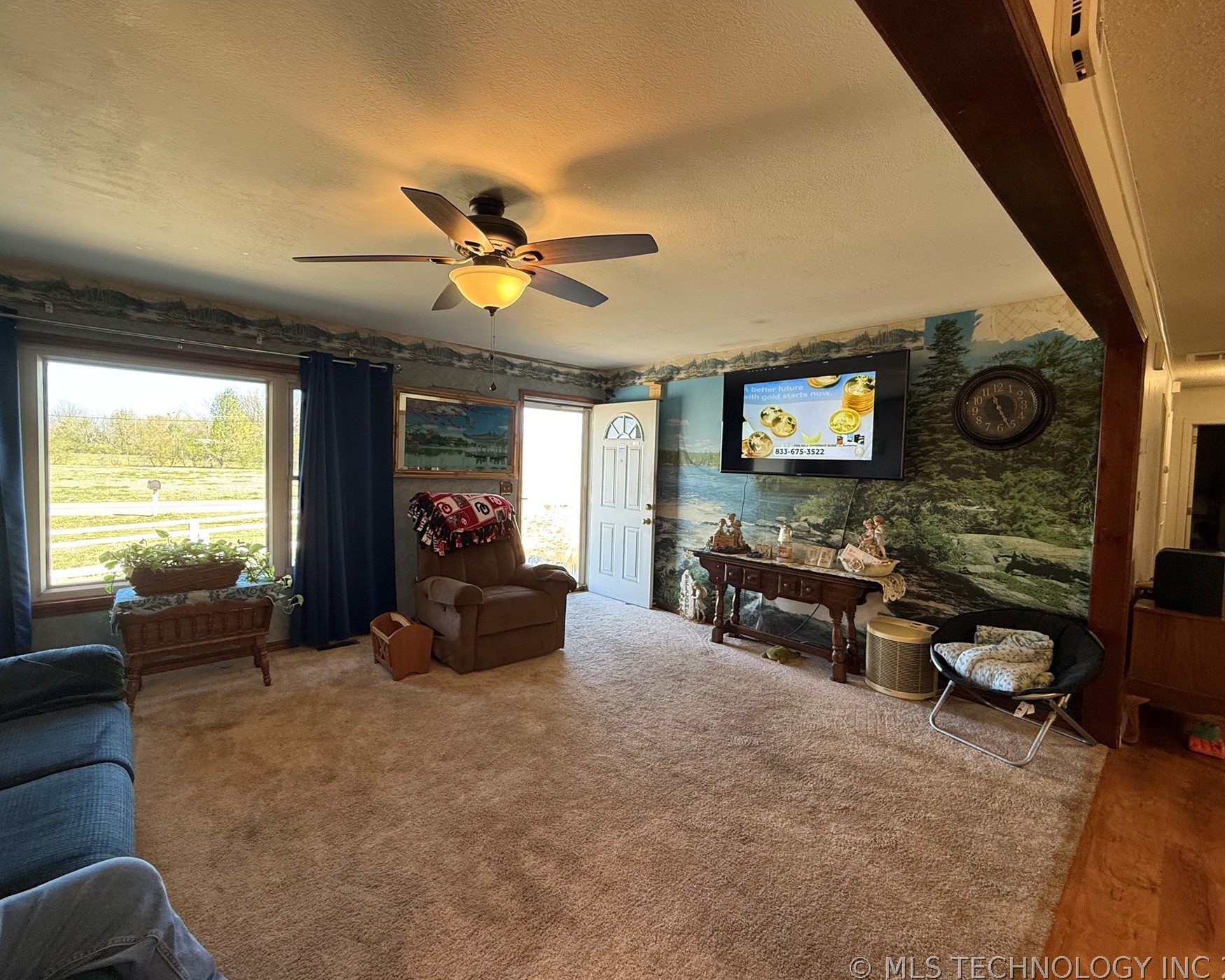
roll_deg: -2.0
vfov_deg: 84.0
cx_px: 628
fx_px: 544
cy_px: 487
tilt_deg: -2.1
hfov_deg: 96.8
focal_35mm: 15
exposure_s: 1/120
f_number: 2.2
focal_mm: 2.22
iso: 200
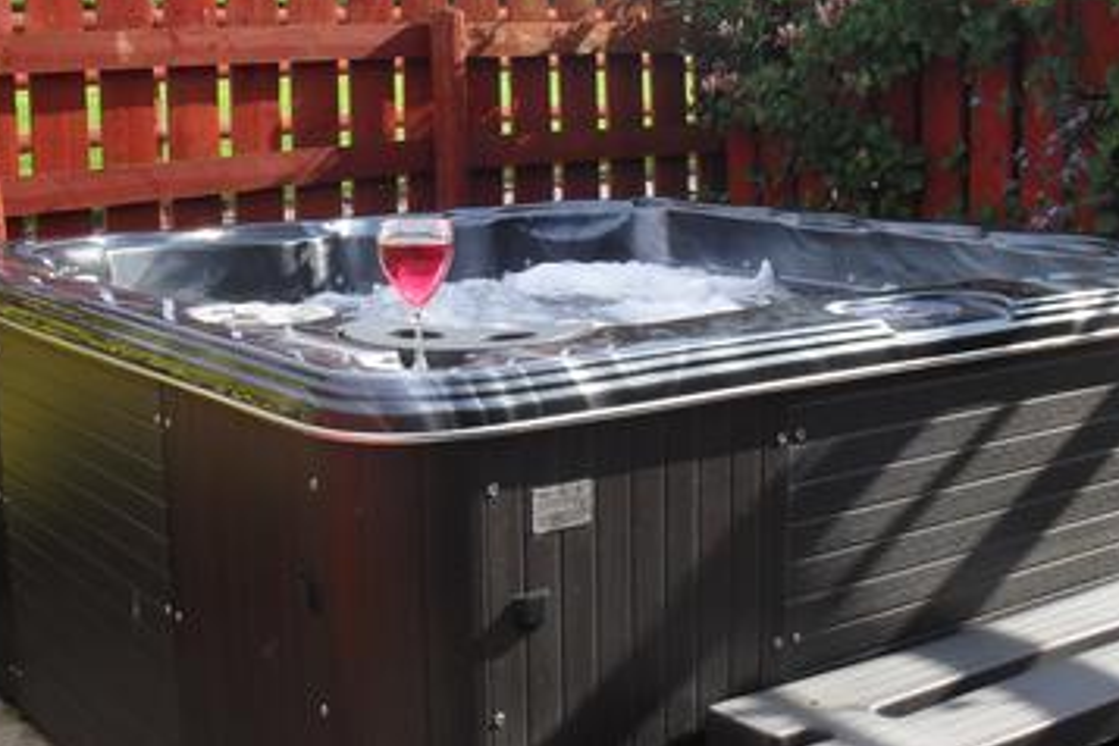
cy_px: 343
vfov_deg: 26.5
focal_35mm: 51
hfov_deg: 38.9
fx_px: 1585
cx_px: 586
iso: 100
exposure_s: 1/90
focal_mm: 6.3
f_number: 8.4
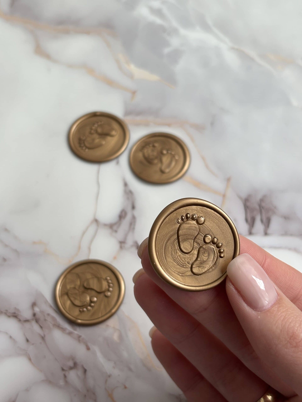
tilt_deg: -61.2
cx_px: 151
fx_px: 605
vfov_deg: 36.8
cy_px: 201
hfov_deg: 28.0
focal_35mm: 52
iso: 50
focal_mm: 5.96
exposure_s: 1/92
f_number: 1.6
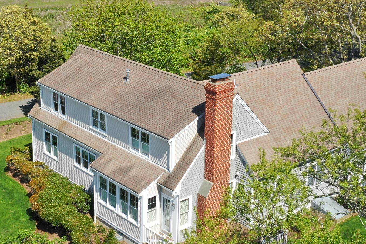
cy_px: 66
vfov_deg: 21.7
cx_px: 120
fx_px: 630
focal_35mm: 62
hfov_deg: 32.1
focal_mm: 10.26
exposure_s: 1/120
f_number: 5
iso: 100
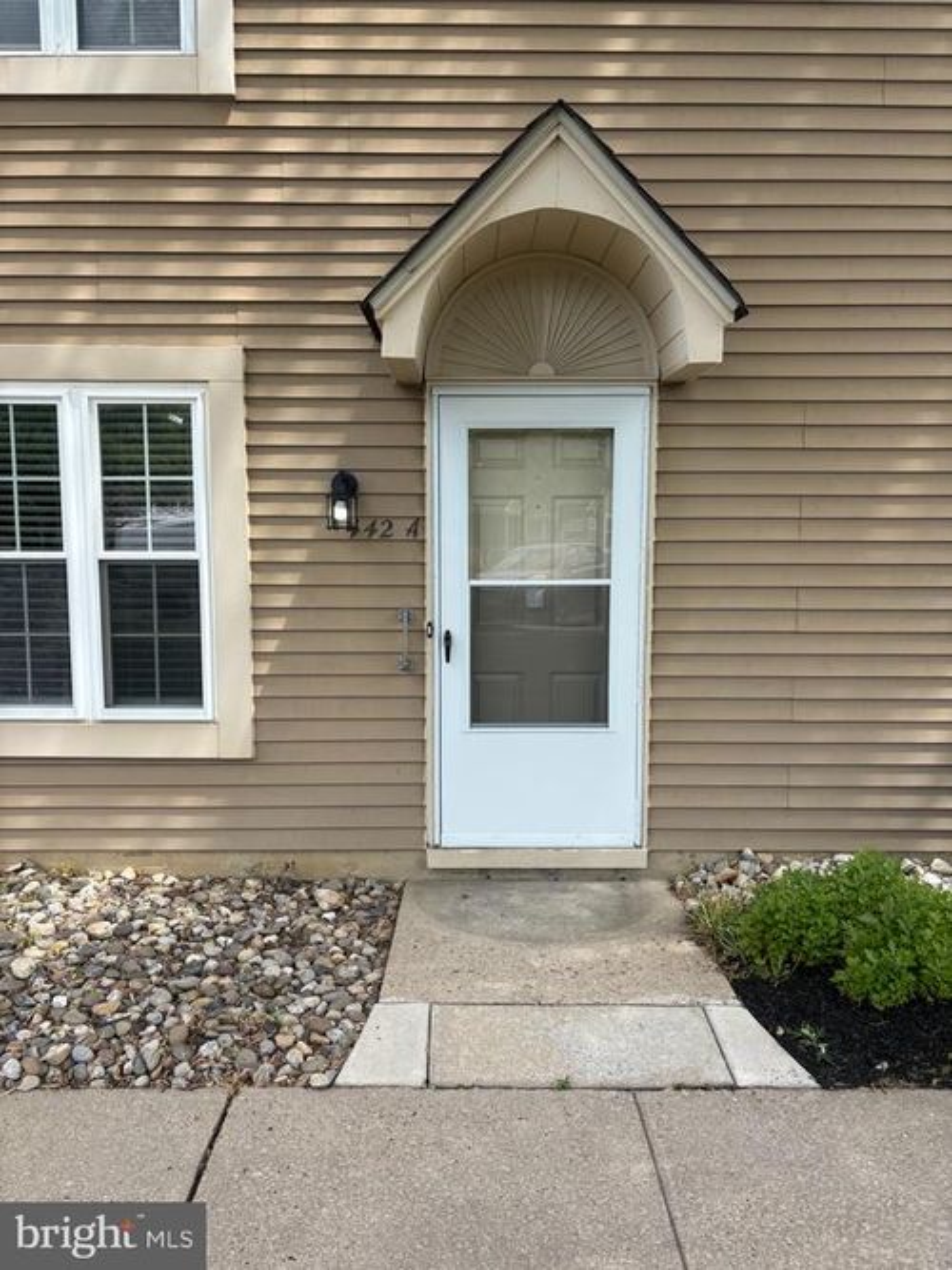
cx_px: 476
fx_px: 954
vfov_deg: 67.3
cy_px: 635
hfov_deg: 53.0
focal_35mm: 26
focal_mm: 5.96
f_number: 1.6
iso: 50
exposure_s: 1/1311
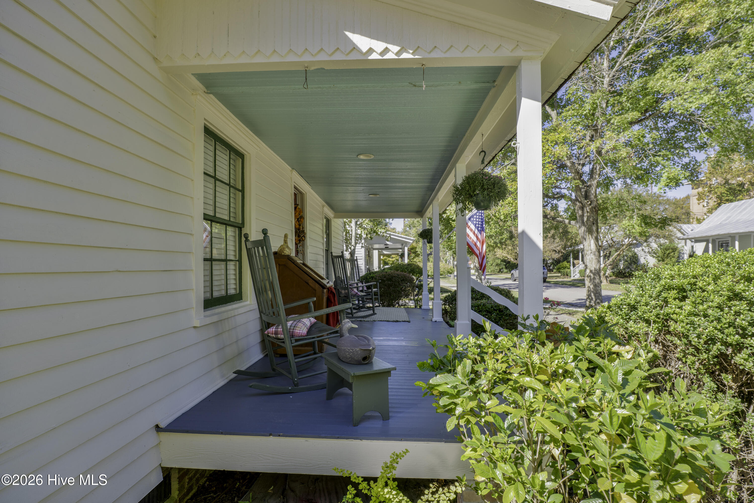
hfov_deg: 95.0
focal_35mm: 16
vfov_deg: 72.1
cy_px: 252
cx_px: 377
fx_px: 346
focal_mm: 11
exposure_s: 1/20
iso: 100
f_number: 6.3
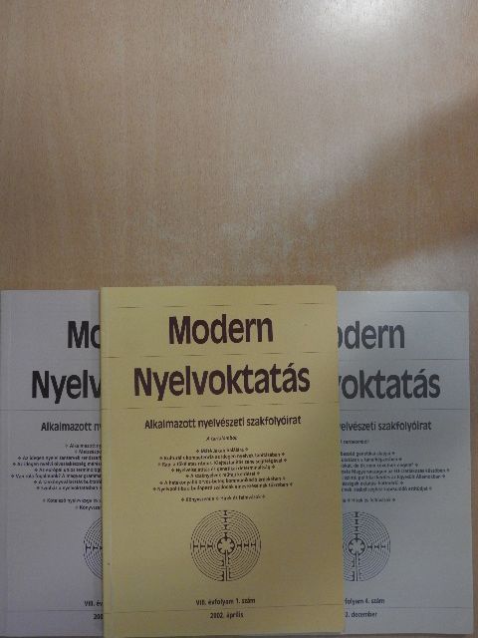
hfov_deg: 46.8
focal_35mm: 30
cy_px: 319
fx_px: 552
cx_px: 239
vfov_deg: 60.0
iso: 360
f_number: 3.5
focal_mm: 5.4
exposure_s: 1/30
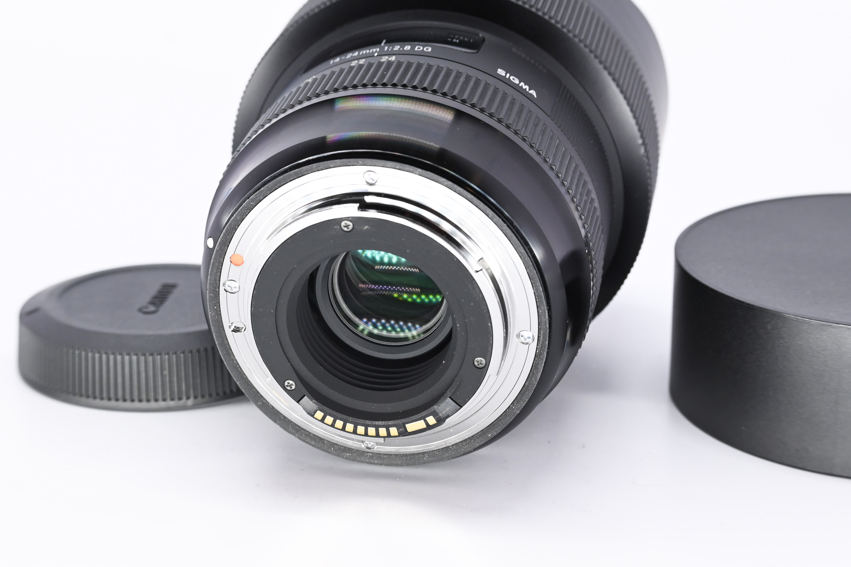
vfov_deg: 16.9
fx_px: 1915
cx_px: 426
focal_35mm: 81
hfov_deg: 25.1
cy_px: 284
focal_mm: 54
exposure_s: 1/125
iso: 500
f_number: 9
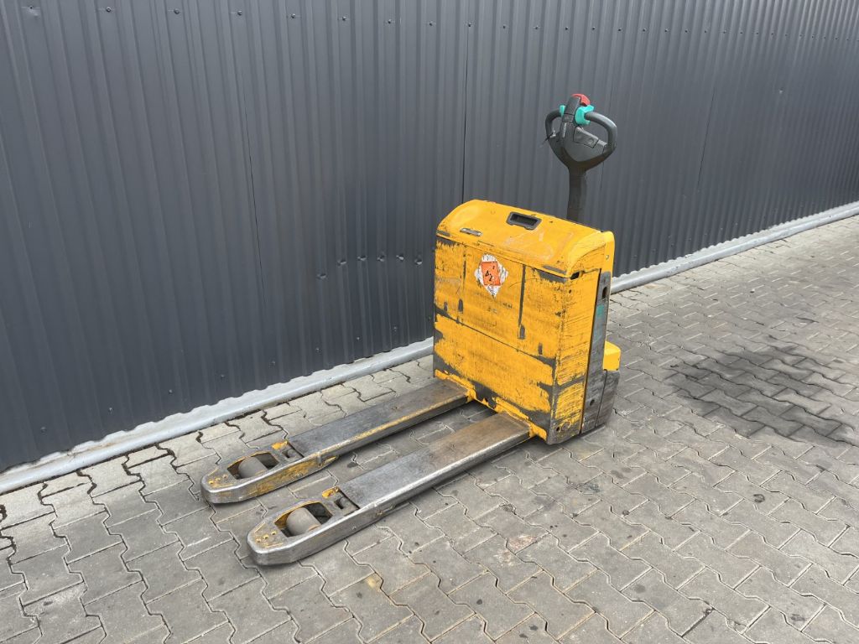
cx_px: 430
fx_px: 645
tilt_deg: -23.6
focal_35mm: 26
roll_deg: +1.0
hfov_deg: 67.3
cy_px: 322
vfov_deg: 53.1
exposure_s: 1/364
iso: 50
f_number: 1.6
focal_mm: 5.1
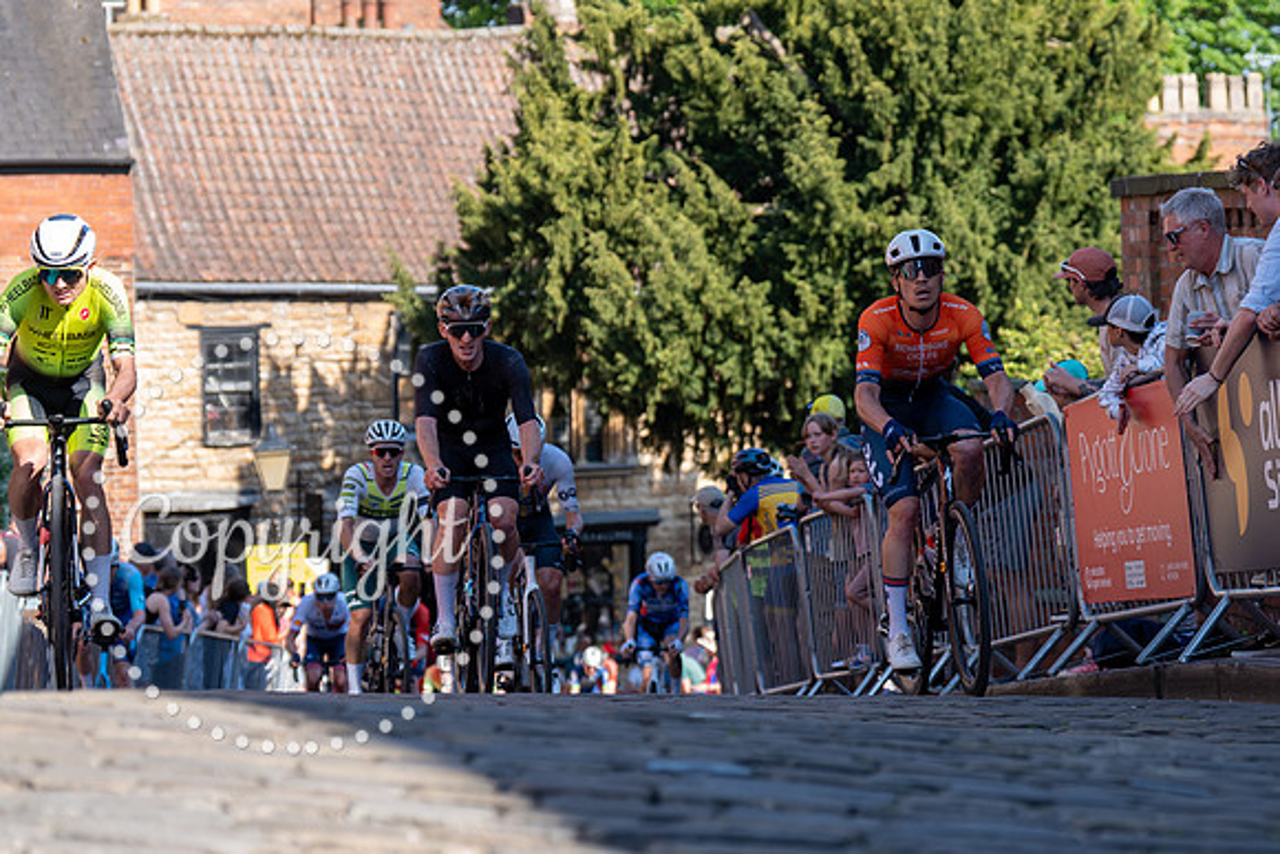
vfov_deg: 10.7
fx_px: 4549
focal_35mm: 128
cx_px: 871
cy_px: 458
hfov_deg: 16.0
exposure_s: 1/1000
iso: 320
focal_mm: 94
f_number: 3.5
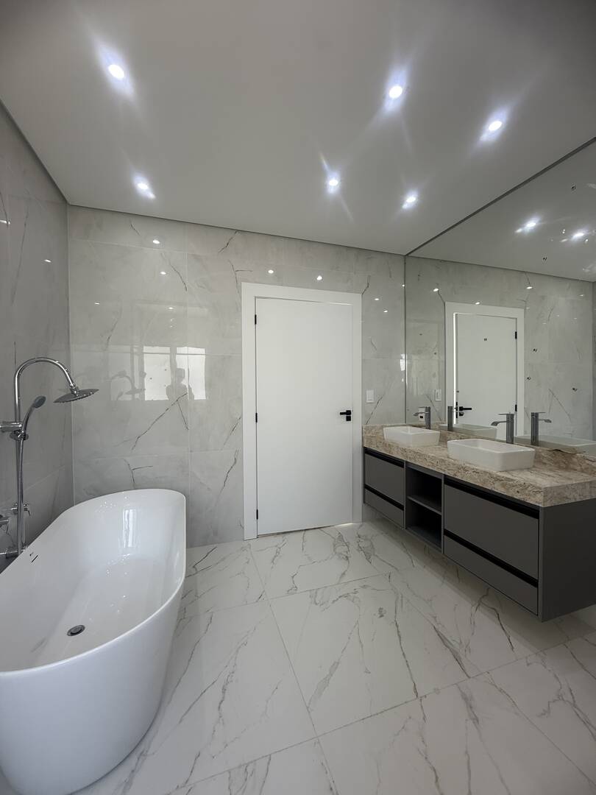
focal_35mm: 14
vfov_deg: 102.1
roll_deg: -0.9
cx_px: 298
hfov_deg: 85.7
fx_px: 321
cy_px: 398
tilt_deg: -0.7
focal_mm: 2.22
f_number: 2.2
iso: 64
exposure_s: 1/99
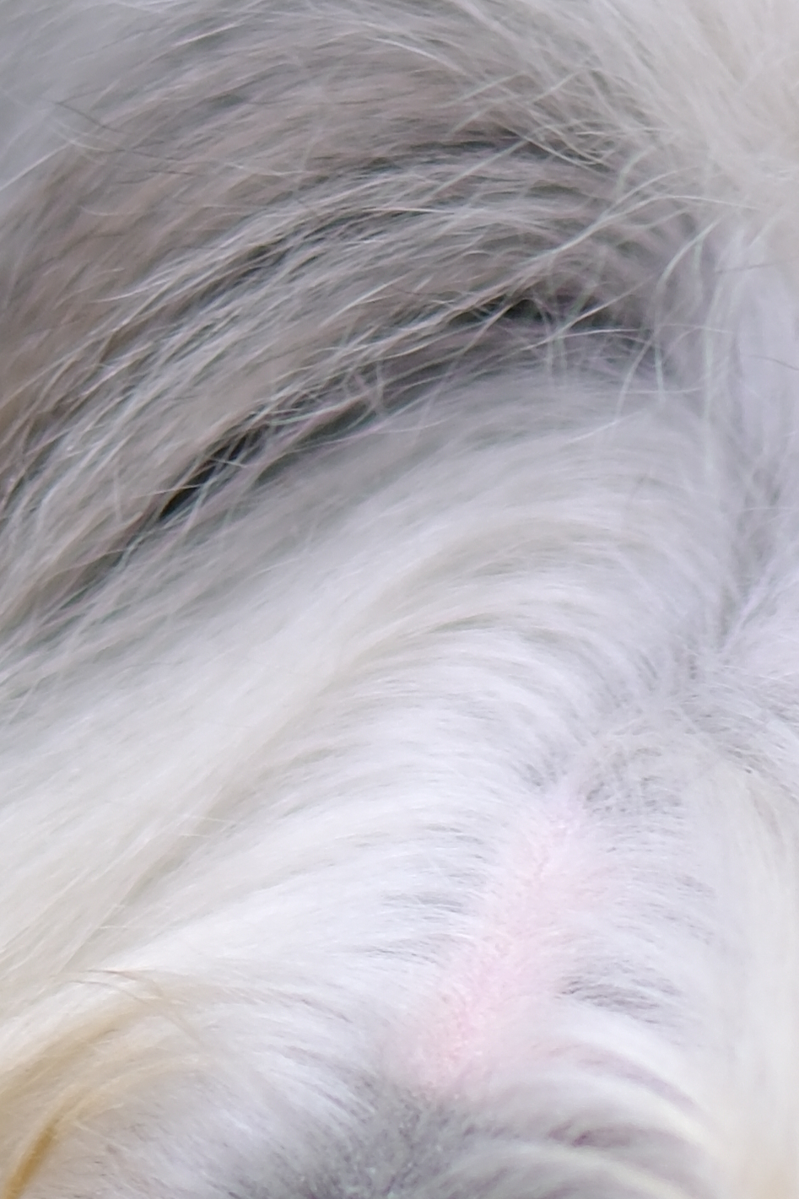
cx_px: 730
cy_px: 1631
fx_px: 13585
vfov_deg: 5.0
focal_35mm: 408
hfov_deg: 3.4
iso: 125
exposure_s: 1/300
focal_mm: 50
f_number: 1
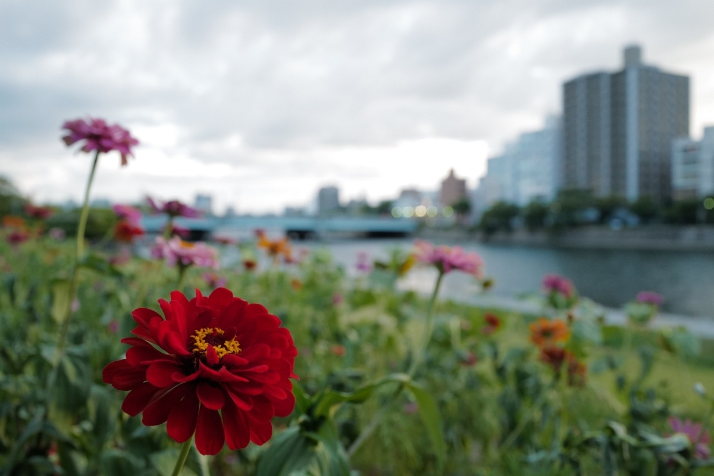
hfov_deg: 65.5
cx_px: 357
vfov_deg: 46.4
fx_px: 555
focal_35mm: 28
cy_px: 238
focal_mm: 28
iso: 1600
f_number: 5.6
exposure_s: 1/250
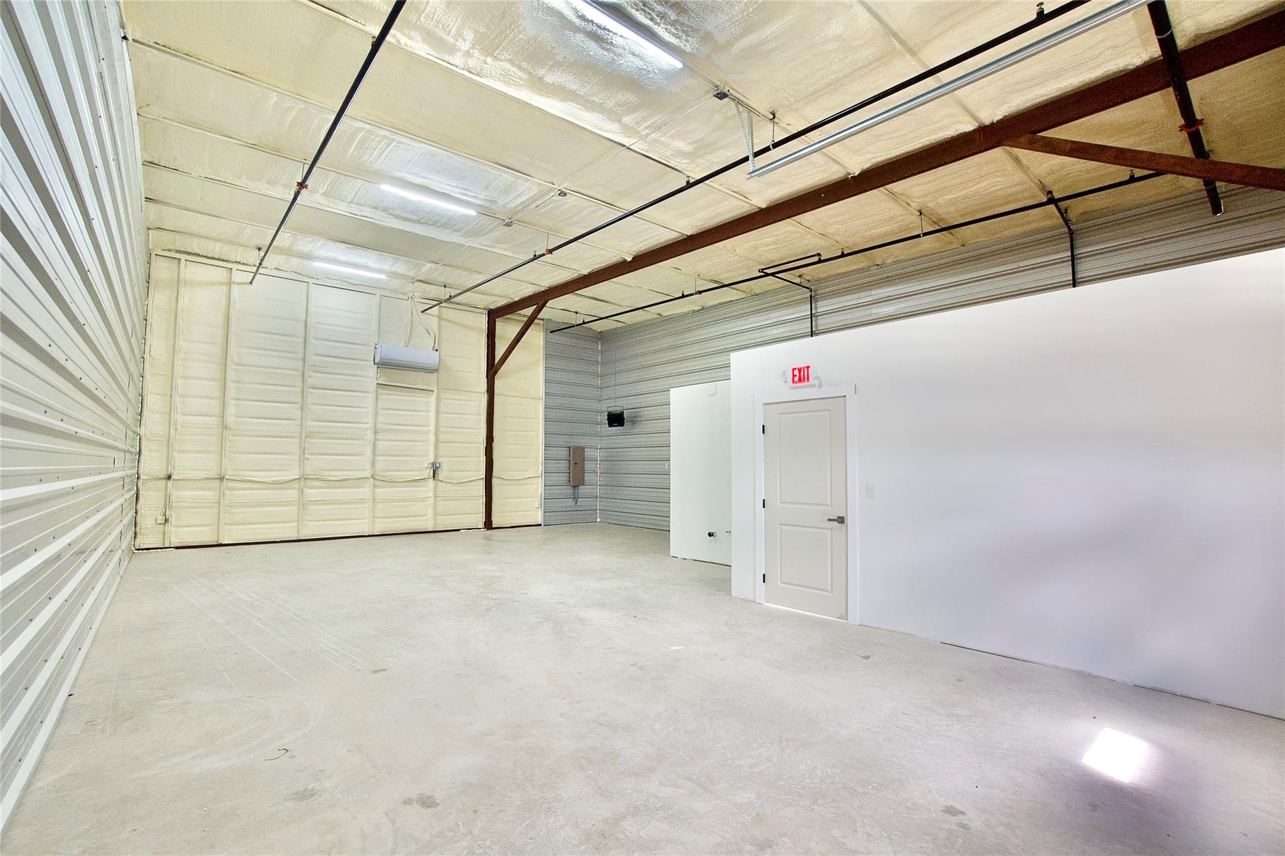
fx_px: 535
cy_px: 428
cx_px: 642
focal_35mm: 15
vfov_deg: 77.3
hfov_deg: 100.4
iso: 320
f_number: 7.1
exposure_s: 1/20
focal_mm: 10
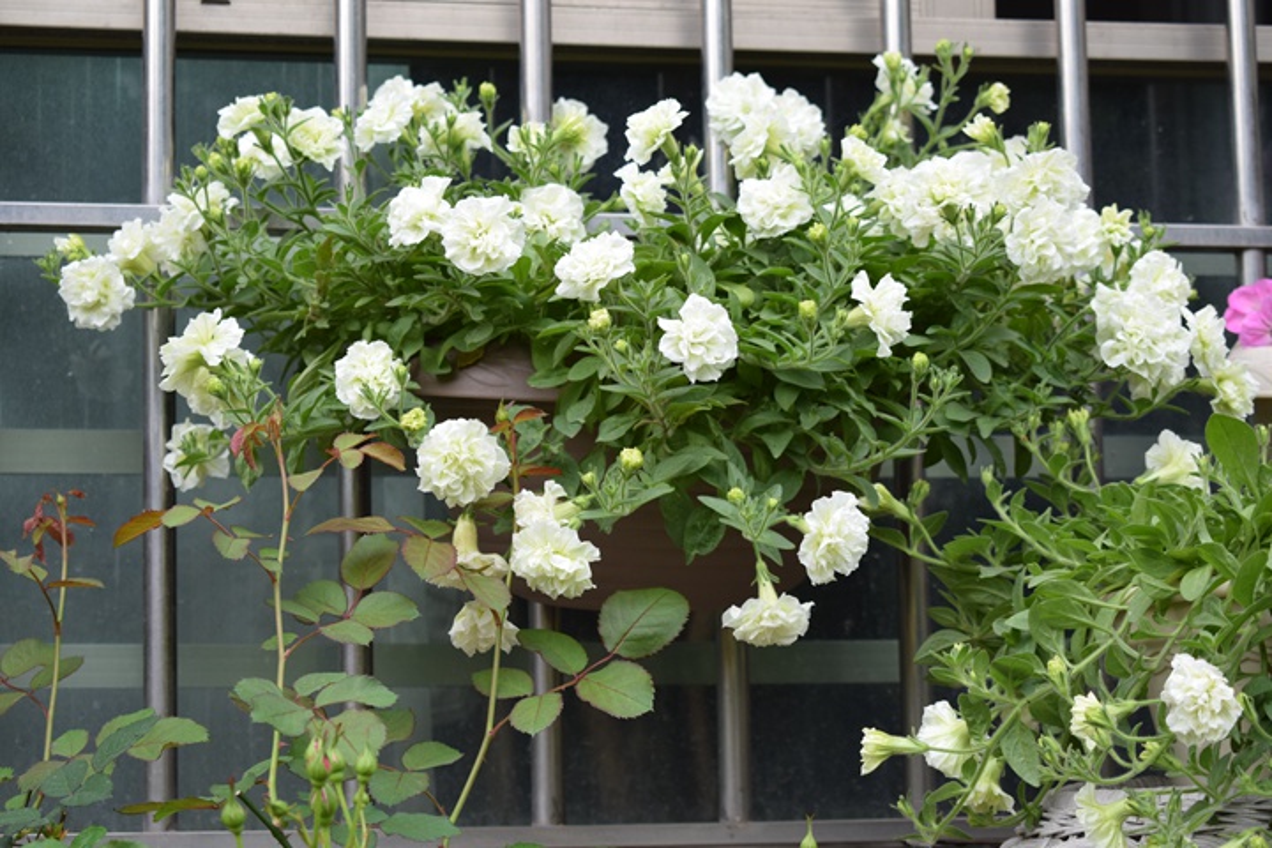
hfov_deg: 24.6
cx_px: 636
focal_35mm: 82
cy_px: 424
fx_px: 2915
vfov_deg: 16.6
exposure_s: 1/200
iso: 400
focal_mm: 55
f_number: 7.1
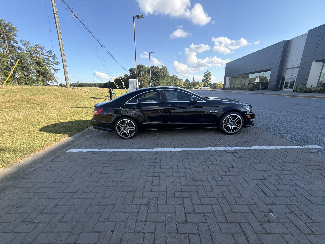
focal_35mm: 14
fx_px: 131
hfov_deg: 102.1
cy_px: 122
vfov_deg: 85.7
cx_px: 162
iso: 40
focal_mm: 2.22
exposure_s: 1/742
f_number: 2.2
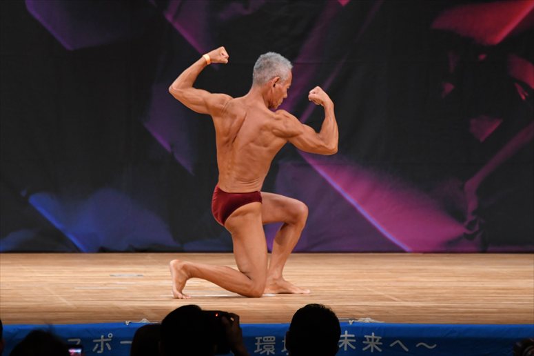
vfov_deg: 4.6
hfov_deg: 6.9
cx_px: 267
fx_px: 4448
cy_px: 178
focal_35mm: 300
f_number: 5.6
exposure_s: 1/400
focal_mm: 200
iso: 3200
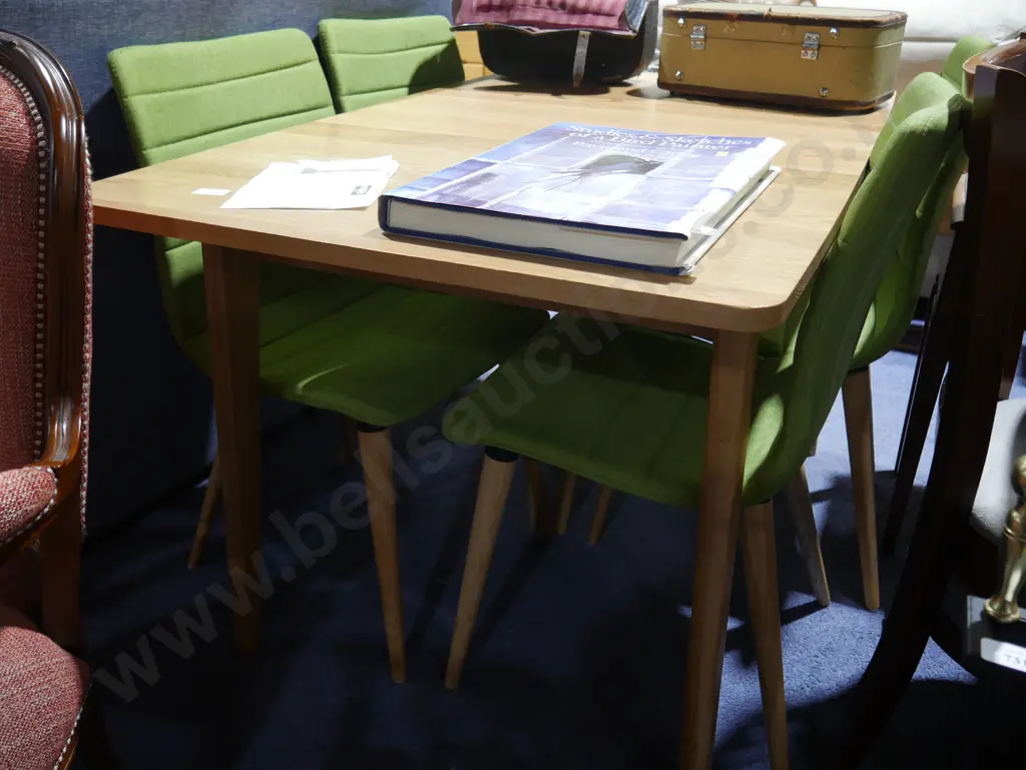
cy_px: 385
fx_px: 830
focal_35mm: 28
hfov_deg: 63.4
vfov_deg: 49.8
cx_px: 513
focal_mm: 14
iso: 640
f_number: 3.5
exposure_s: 1/60
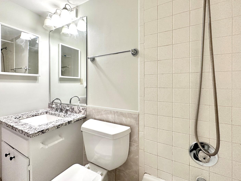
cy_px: 84
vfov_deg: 78.0
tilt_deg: -0.6
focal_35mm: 16
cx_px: 120
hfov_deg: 94.5
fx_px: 111
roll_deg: +0.3
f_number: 2.2
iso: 200
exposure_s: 1/120
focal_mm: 2.22
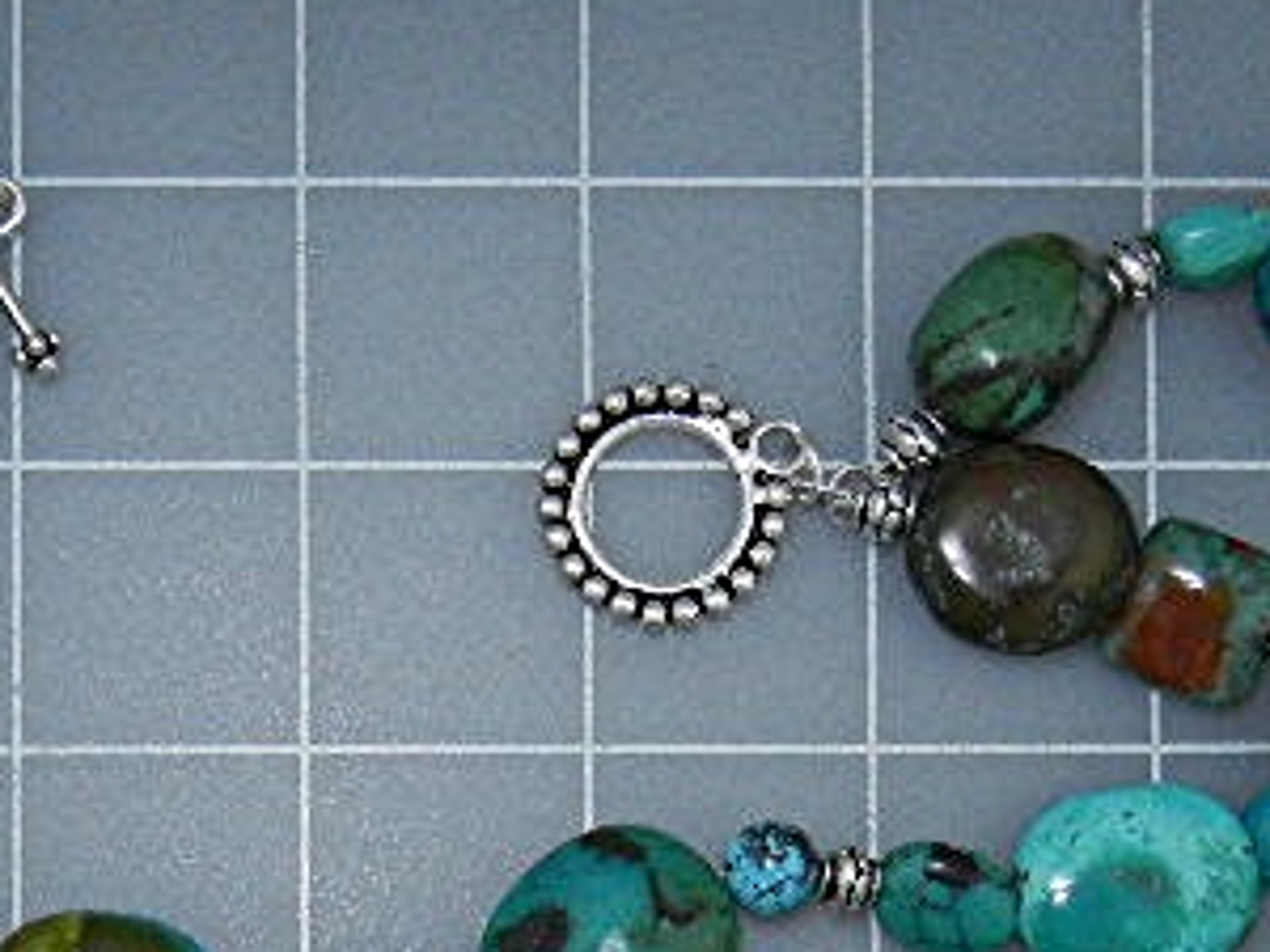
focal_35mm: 64
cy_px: 977
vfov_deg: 22.0
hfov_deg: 30.1
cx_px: 432
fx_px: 2348
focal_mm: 5.4
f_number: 7
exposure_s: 1/30
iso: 800
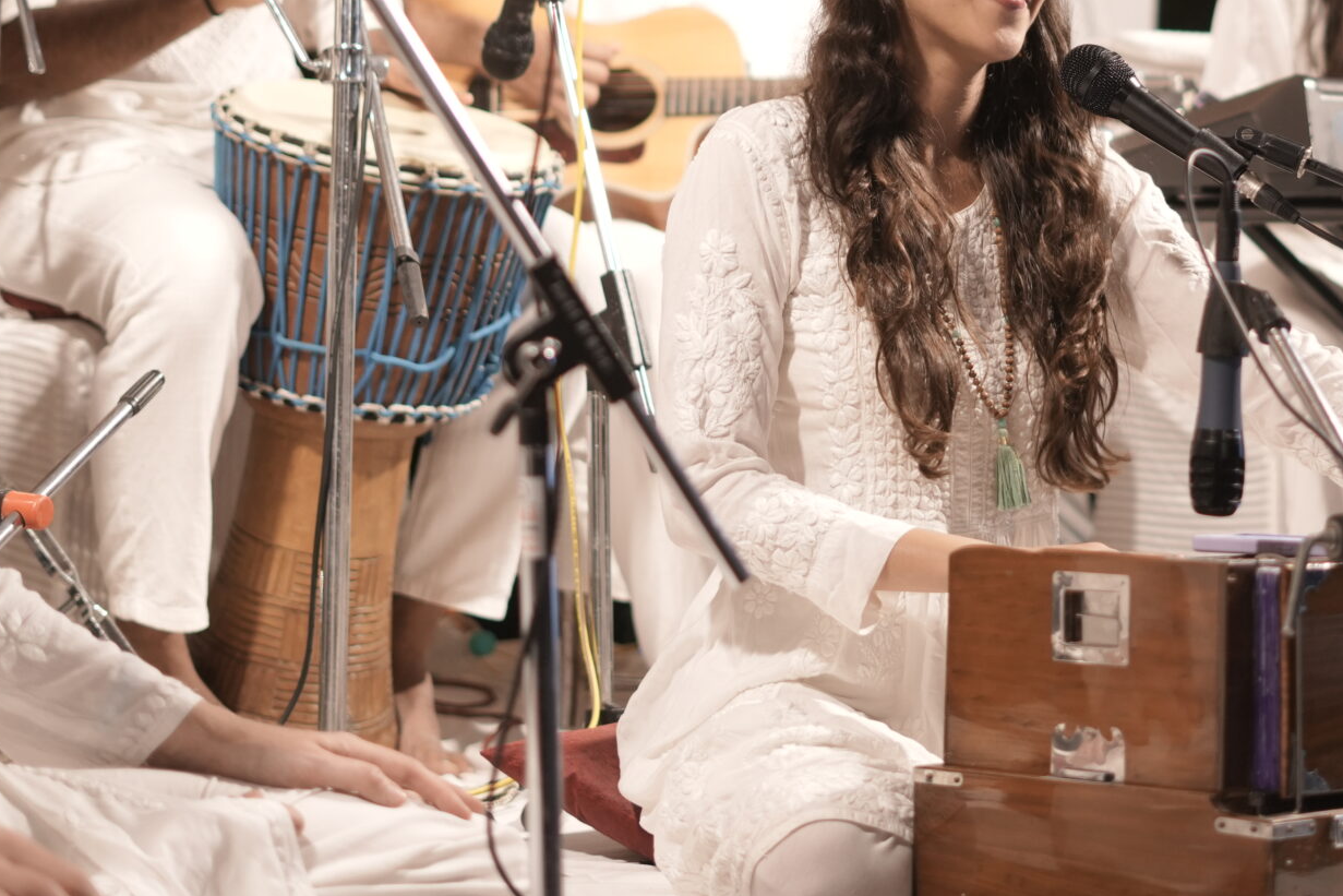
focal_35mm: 104
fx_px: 3880
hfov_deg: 19.5
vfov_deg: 13.1
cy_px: 127
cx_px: 944
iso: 640
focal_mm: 50
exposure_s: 1/100
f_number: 1.8
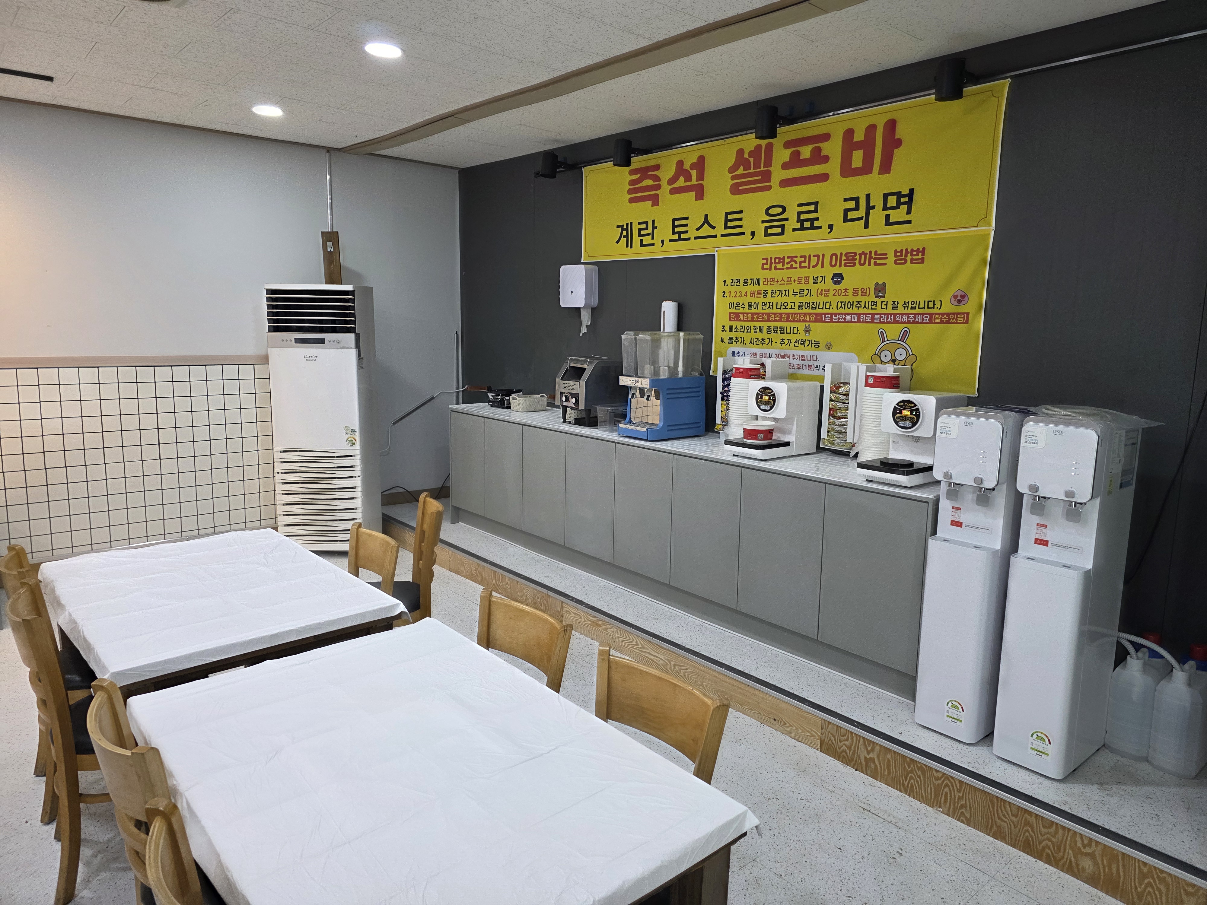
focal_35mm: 23
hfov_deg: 73.9
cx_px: 604
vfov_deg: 58.9
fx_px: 802
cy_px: 452
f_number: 1.7
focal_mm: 6.3
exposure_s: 1/120
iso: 160
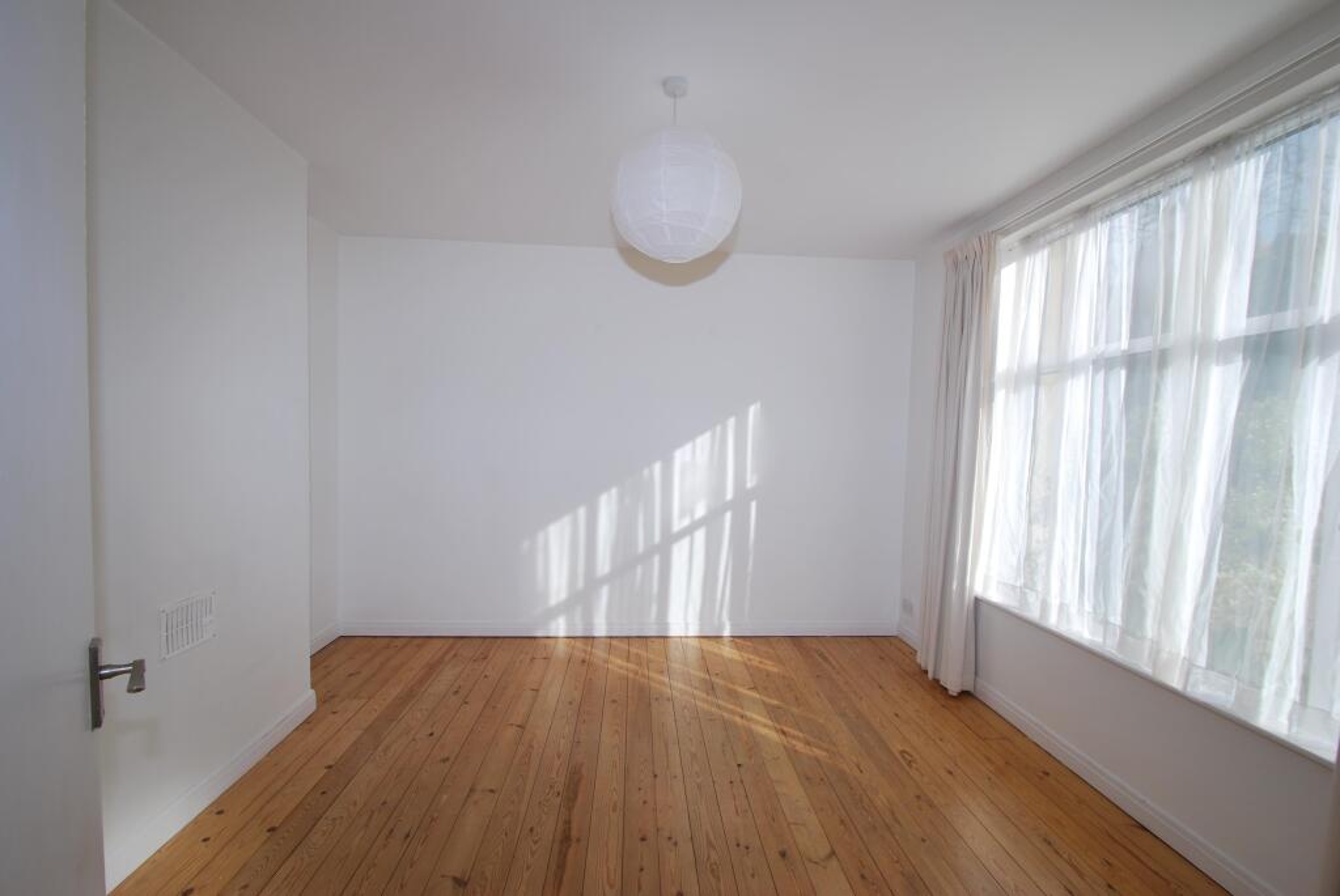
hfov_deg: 100.3
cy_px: 448
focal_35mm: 15
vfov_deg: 77.5
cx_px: 670
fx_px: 559
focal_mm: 10
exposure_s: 1/200
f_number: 7.1
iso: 100
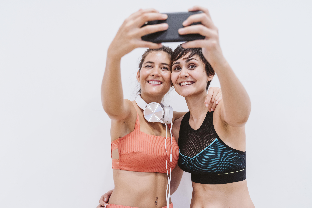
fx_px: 329
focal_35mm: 38
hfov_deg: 50.7
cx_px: 156
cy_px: 104
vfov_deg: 35.1
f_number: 2.8
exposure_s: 1/200
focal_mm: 38
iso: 2000
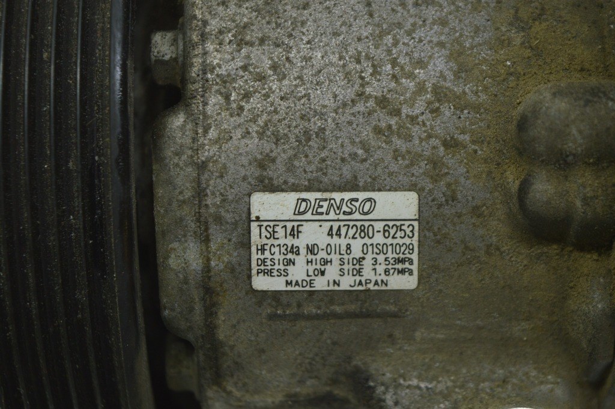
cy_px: 204
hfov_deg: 24.6
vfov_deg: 16.5
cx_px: 308
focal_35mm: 82
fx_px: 1408
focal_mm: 55
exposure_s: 1/50
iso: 400
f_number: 5.6
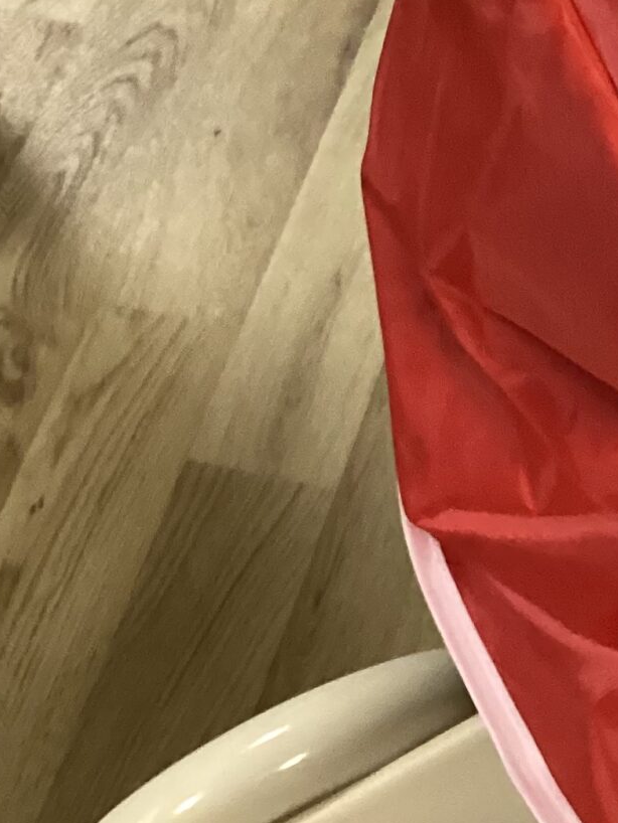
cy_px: -121
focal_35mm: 97
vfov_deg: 19.3
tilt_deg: -51.0
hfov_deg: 14.2
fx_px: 2308
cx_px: 954
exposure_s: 1/50
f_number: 2.4
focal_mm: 3.3
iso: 250
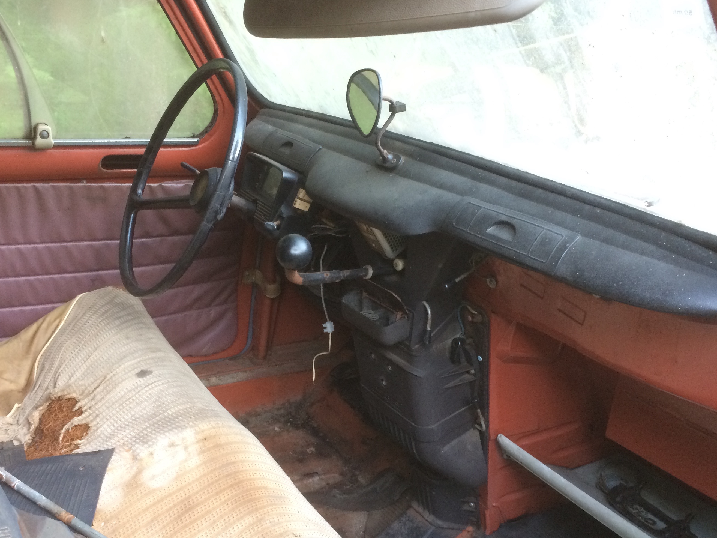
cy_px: 311
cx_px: 346
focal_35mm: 36
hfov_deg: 51.3
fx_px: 746
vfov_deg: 39.6
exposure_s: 1/33
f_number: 2.2
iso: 250
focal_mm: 4.15
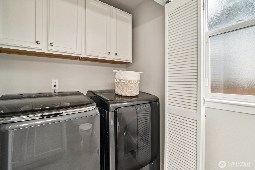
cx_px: 128
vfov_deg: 73.7
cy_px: 85
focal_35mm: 16
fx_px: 113
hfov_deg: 96.7
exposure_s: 1/13
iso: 1600
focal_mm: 16
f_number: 8
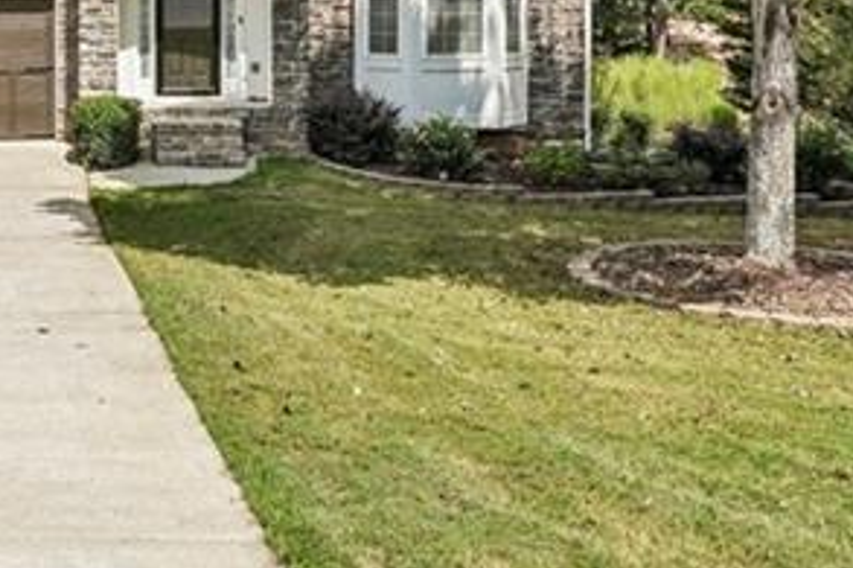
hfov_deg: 32.9
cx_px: 90
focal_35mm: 58
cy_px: -22
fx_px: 1368
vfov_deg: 22.4
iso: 800
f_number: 8
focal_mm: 16.5
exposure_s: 1/2000
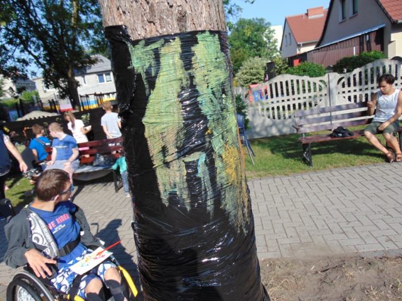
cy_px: 150
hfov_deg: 69.4
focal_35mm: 25
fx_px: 290
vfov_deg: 54.9
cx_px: 201
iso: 80
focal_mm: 4.5
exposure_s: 1/800
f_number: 3
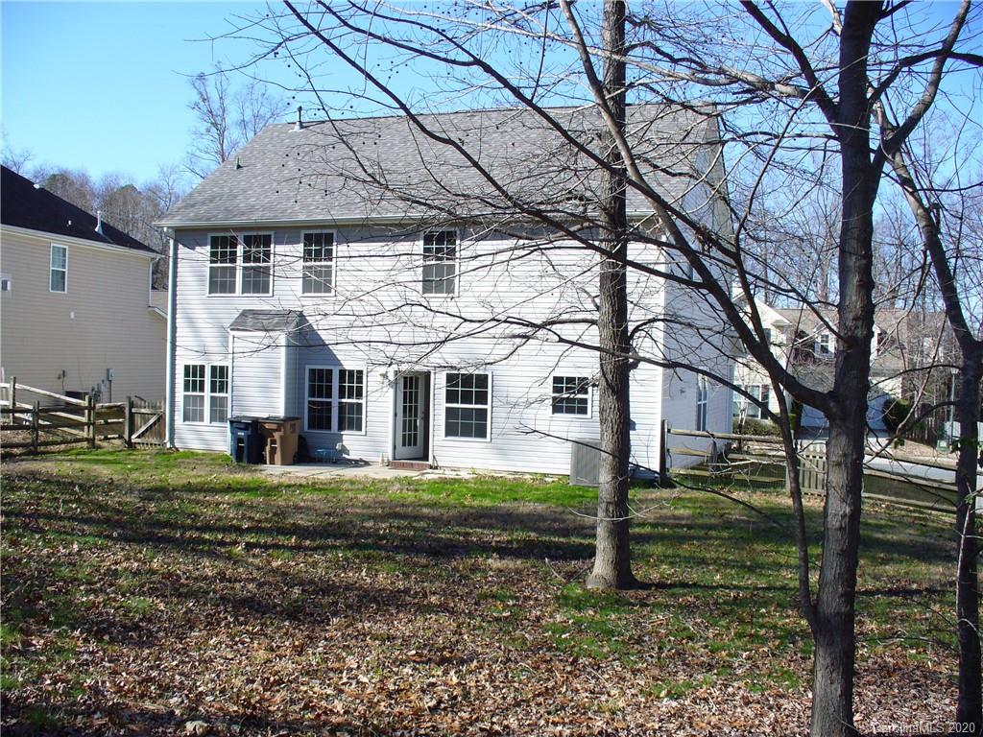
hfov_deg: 50.1
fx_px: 1051
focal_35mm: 37
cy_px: 368
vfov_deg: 38.7
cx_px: 492
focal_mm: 6.1
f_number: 5.6
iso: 80
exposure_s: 1/200
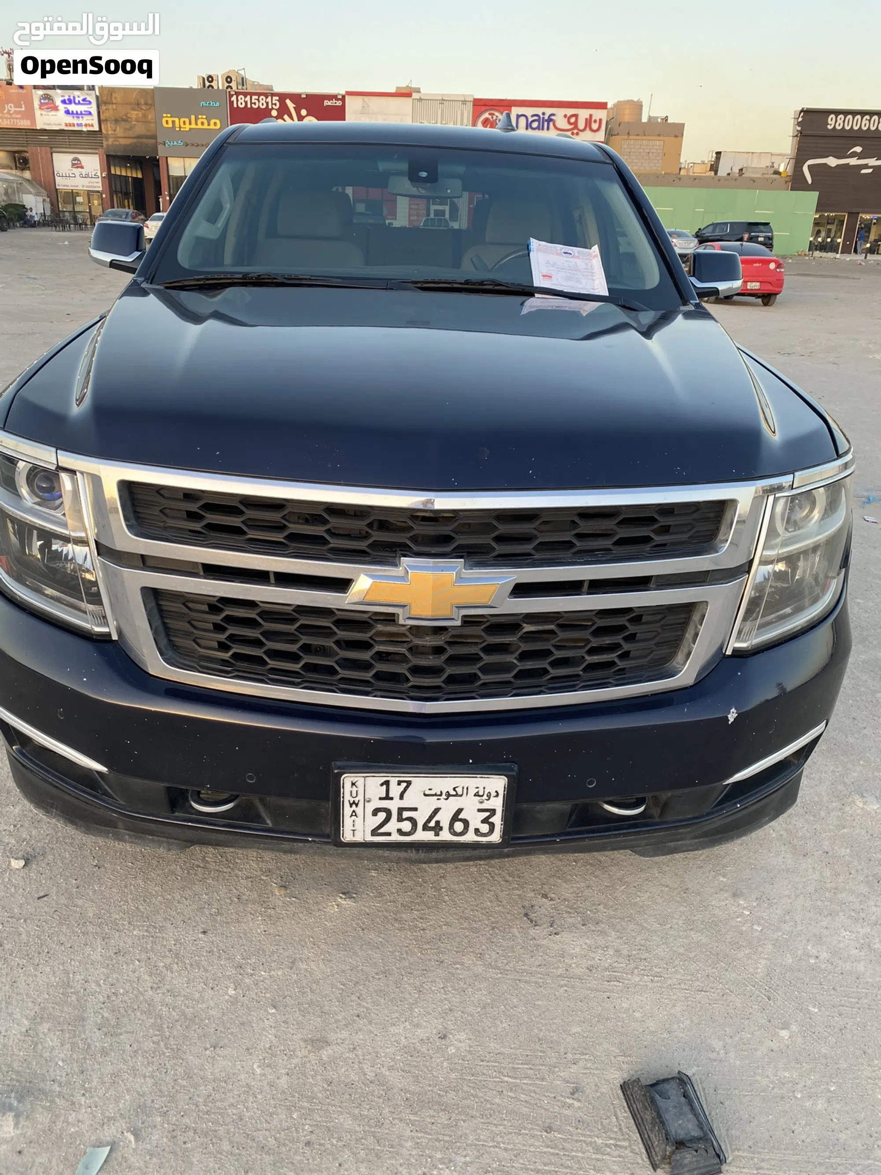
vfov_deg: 67.3
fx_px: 882
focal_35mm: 26
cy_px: 588
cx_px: 440
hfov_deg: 53.1
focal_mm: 4.25
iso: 50
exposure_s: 1/121
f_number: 1.8
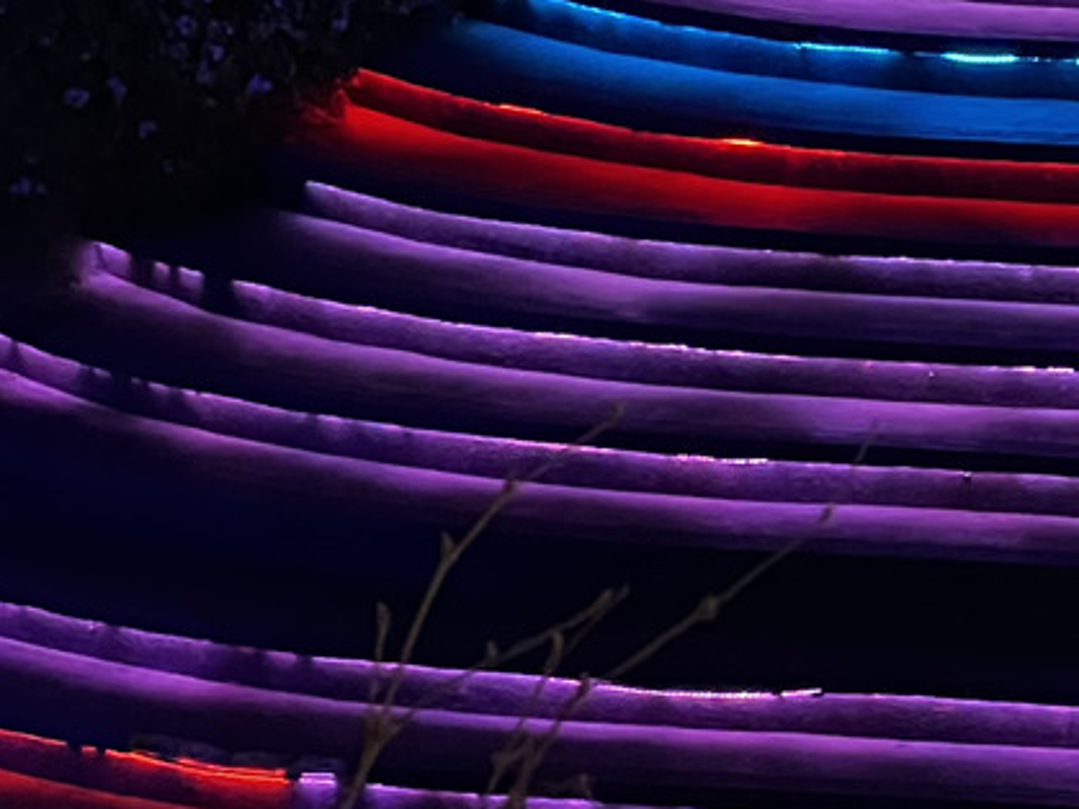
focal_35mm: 294
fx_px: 9162
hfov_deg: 6.6
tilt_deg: -6.0
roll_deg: +0.6
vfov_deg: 5.0
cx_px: 1841
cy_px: -448
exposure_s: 1/25
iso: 800
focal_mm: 9
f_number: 2.8
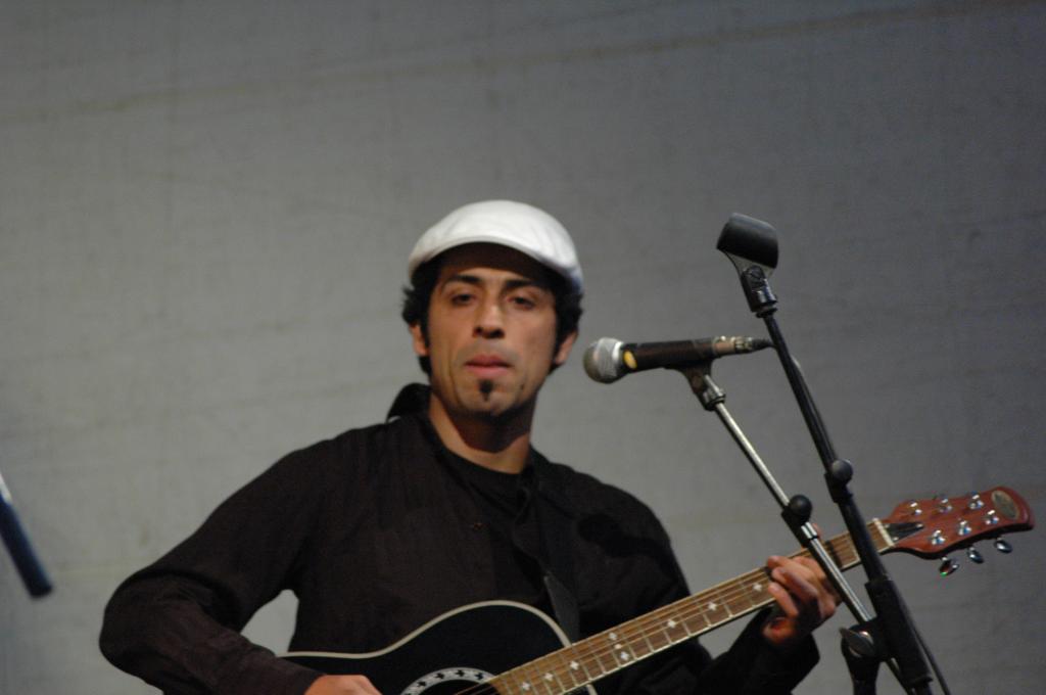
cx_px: 523
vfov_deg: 5.4
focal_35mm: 255
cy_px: 348
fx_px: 7400
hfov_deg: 8.1
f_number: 4.8
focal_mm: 170
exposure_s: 1/80
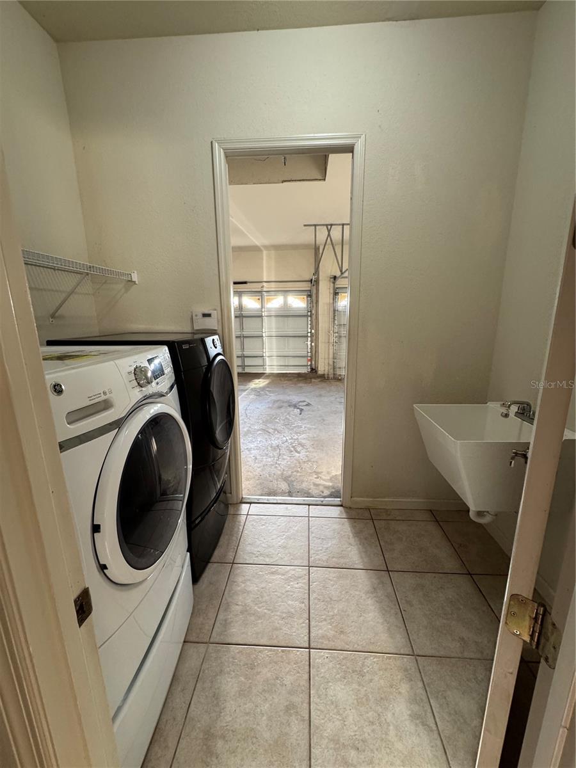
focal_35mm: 14
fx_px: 311
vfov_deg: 102.1
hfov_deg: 85.7
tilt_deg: -12.9
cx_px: 288
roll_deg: +1.5
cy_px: 384
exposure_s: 1/60
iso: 320
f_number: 2.2
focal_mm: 2.22
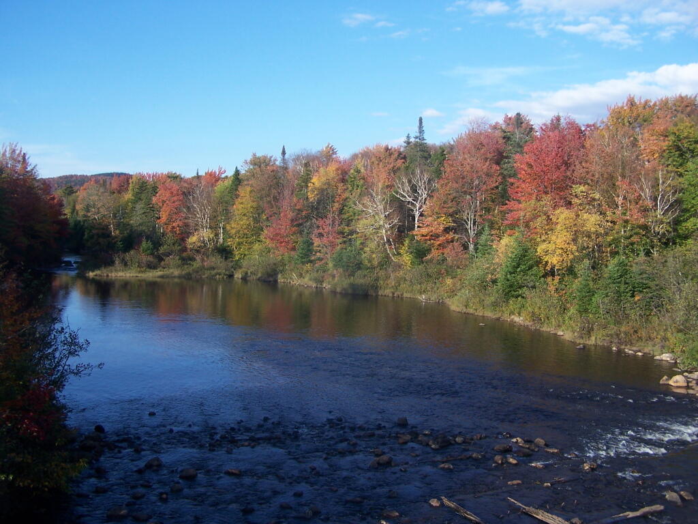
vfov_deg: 37.7
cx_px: 349
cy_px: 262
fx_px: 766
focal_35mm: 38
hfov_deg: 49.0
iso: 80
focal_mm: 6.3
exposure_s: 1/800
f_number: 2.8
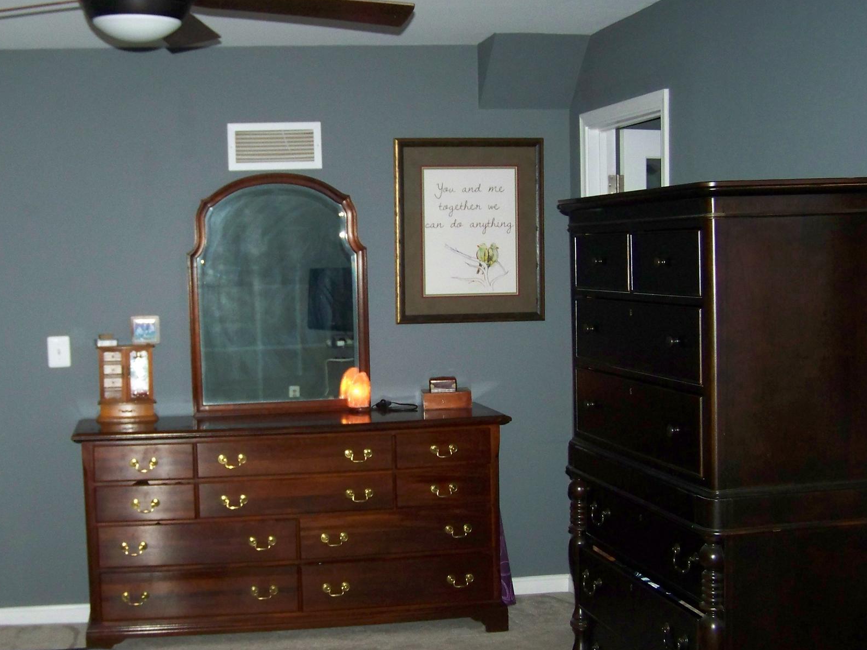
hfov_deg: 38.6
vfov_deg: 29.7
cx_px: 319
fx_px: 1227
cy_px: 338
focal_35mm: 49
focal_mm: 6.3
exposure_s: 1/30
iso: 200
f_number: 2.8
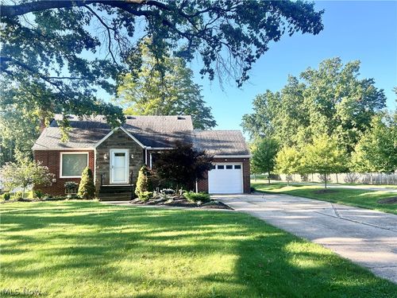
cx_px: 198
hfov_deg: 67.3
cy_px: 149
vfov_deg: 53.1
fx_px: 298
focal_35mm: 26
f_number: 1.5
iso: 50
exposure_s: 1/932
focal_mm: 5.7
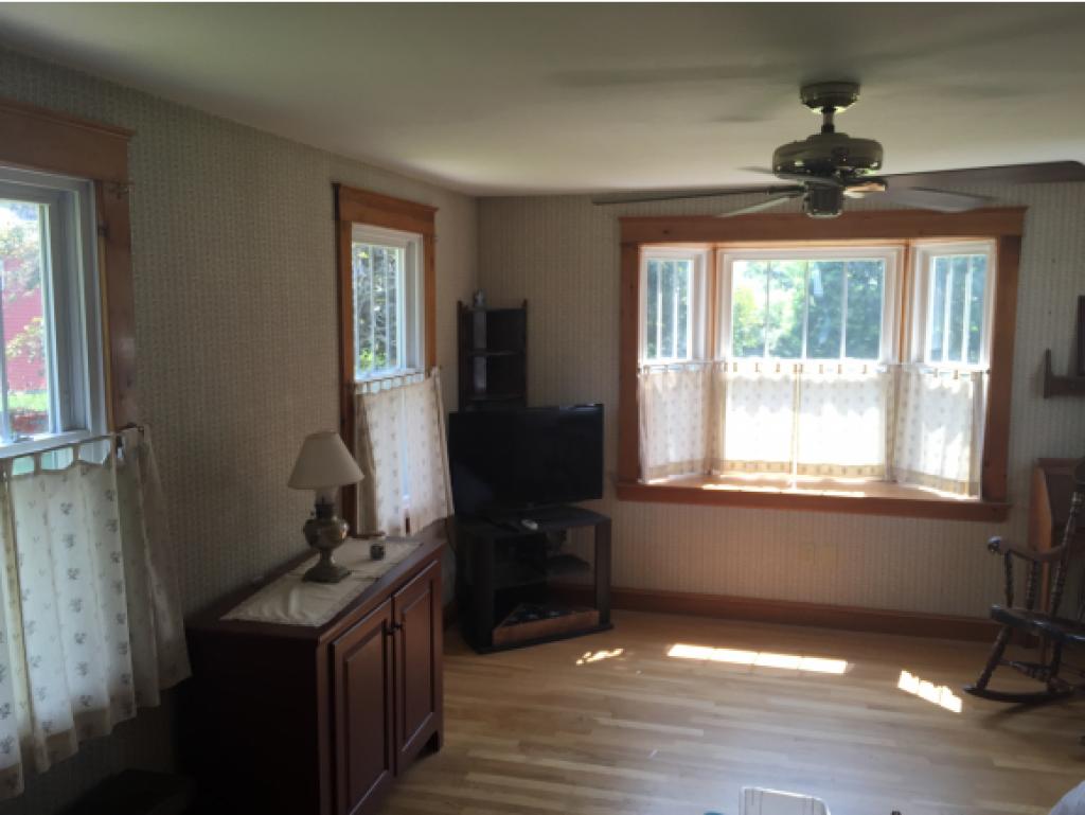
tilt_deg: -5.8
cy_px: 408
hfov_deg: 61.6
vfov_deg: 48.3
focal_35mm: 29
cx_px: 542
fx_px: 909
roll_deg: -0.1
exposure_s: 1/120
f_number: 2.2
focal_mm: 4.15
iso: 40
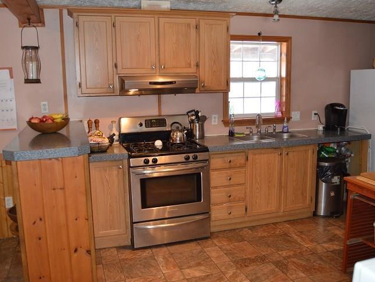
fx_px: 347
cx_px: 187
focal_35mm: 32
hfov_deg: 56.8
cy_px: 136
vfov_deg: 44.2
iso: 1000
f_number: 3.5
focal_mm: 18
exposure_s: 1/60
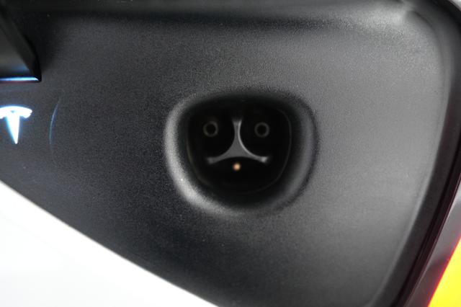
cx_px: 230
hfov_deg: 65.5
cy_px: 154
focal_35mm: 28
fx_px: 358
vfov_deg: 46.4
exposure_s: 1/60
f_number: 2.8
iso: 4000
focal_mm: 28
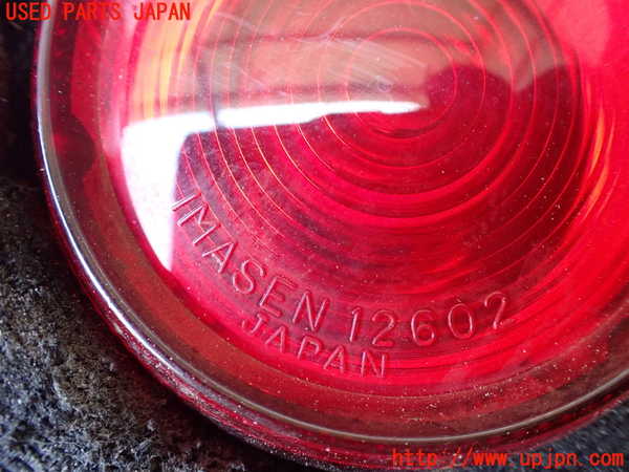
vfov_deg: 46.8
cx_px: 314
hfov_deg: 60.0
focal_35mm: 30
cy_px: 236
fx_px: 545
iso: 800
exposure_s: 1/60
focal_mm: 5.4
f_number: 2.3
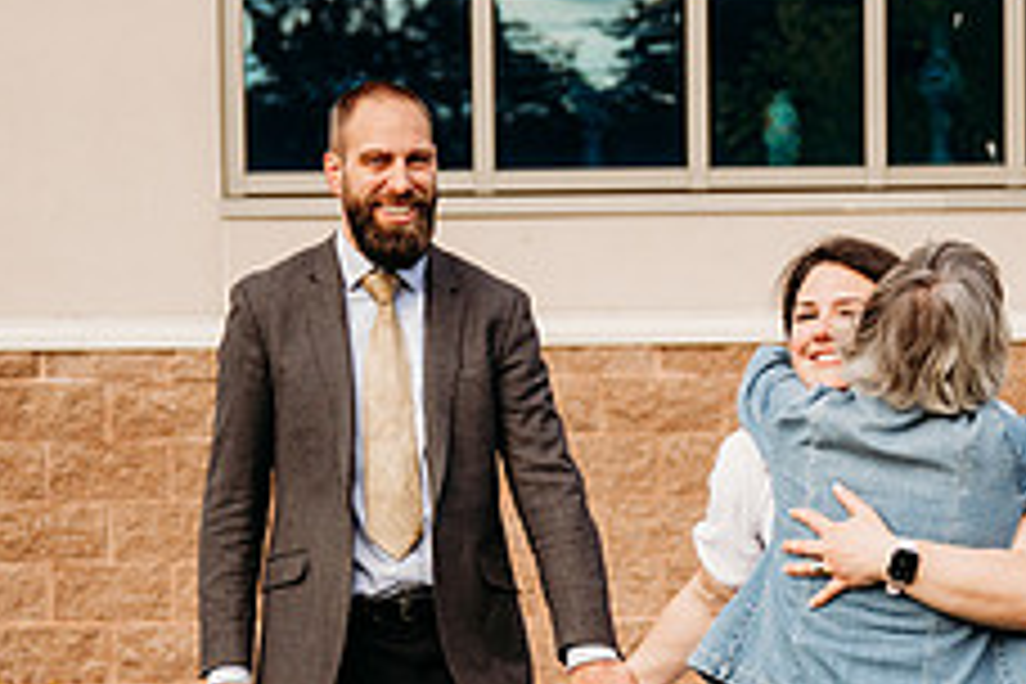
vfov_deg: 11.2
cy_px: 623
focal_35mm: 122
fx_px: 3477
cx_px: 598
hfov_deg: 16.8
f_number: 2.8
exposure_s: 1/1600
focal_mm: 48
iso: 200
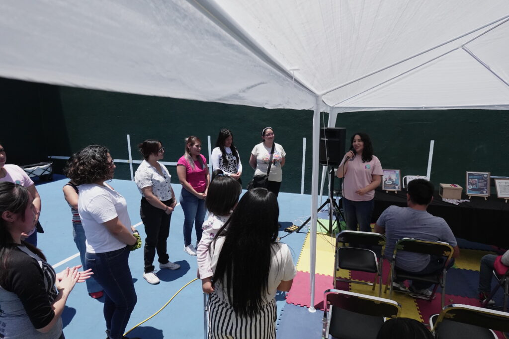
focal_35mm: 20
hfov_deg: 84.0
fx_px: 283
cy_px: 170
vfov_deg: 61.9
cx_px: 254
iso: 1000
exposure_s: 1/10000
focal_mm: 7.6
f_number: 3.5
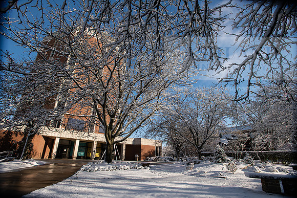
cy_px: 99
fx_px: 157
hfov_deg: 86.9
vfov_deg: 64.6
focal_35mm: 19
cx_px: 148
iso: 200
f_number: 7.1
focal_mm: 19
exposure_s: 1/320
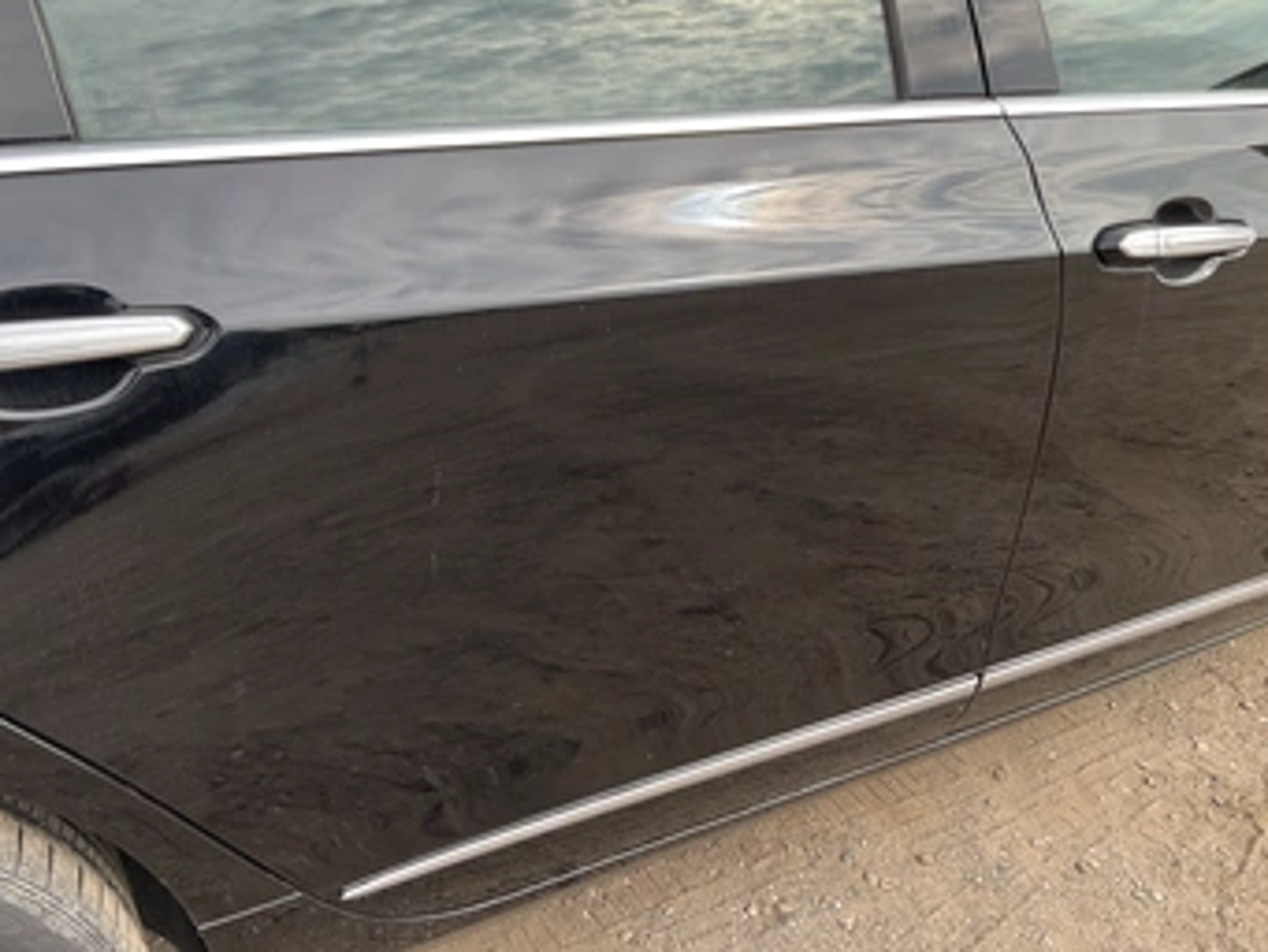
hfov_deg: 53.8
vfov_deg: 41.8
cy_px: 472
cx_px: 547
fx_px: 1246
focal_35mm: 34
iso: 25
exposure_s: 1/482
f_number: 1.8
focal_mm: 3
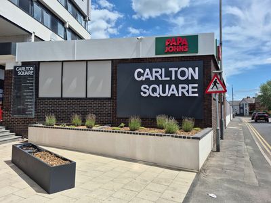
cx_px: 136
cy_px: 102
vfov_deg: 58.9
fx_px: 180
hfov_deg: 73.9
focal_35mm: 23
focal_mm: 5.4
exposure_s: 1/2208
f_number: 1.8
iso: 25
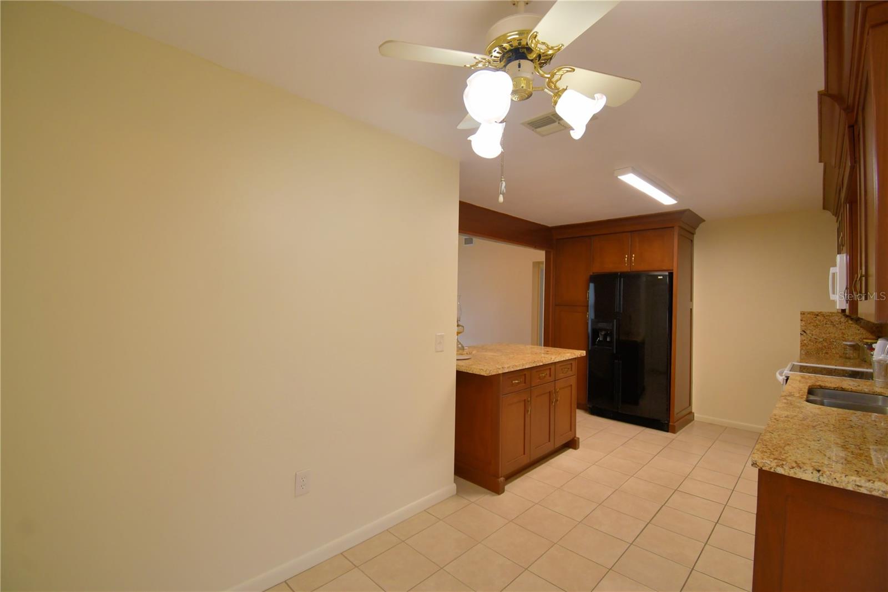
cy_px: 296
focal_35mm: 15
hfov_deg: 100.4
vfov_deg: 77.3
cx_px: 444
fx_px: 370
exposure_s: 1/80
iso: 400
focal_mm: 10
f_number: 4.5
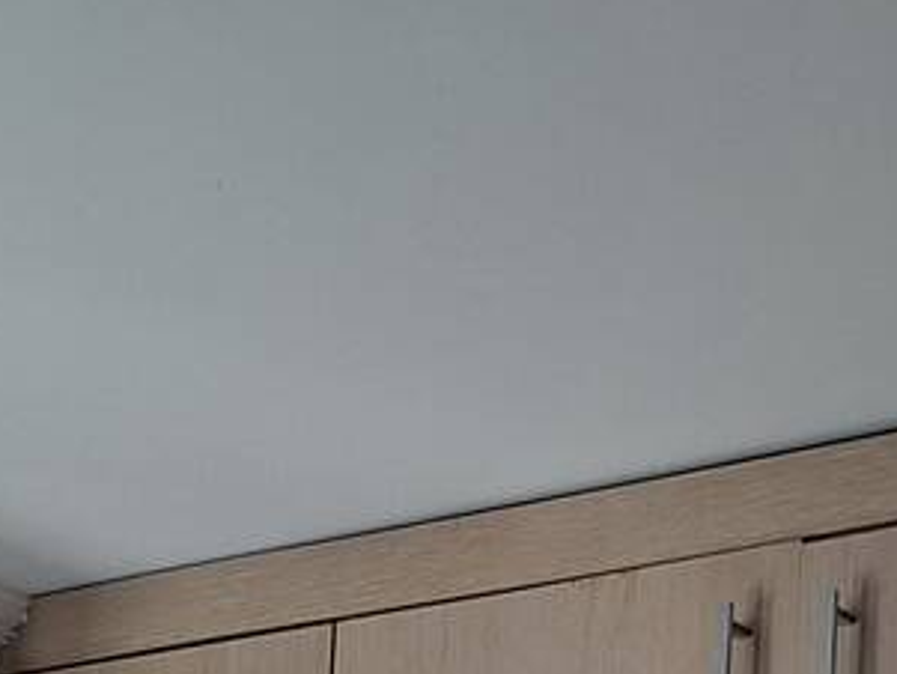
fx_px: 2852
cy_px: 1593
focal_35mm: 110
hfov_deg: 17.5
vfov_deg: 11.3
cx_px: 885
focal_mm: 5.54
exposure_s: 1/120
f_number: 1.8
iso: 50
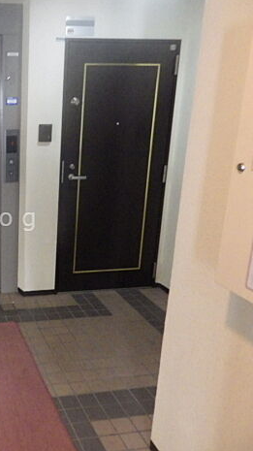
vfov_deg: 59.5
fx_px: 394
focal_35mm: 33
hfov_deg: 31.5
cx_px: -26
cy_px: 219
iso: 1000
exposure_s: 1/20
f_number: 3.1
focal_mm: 4
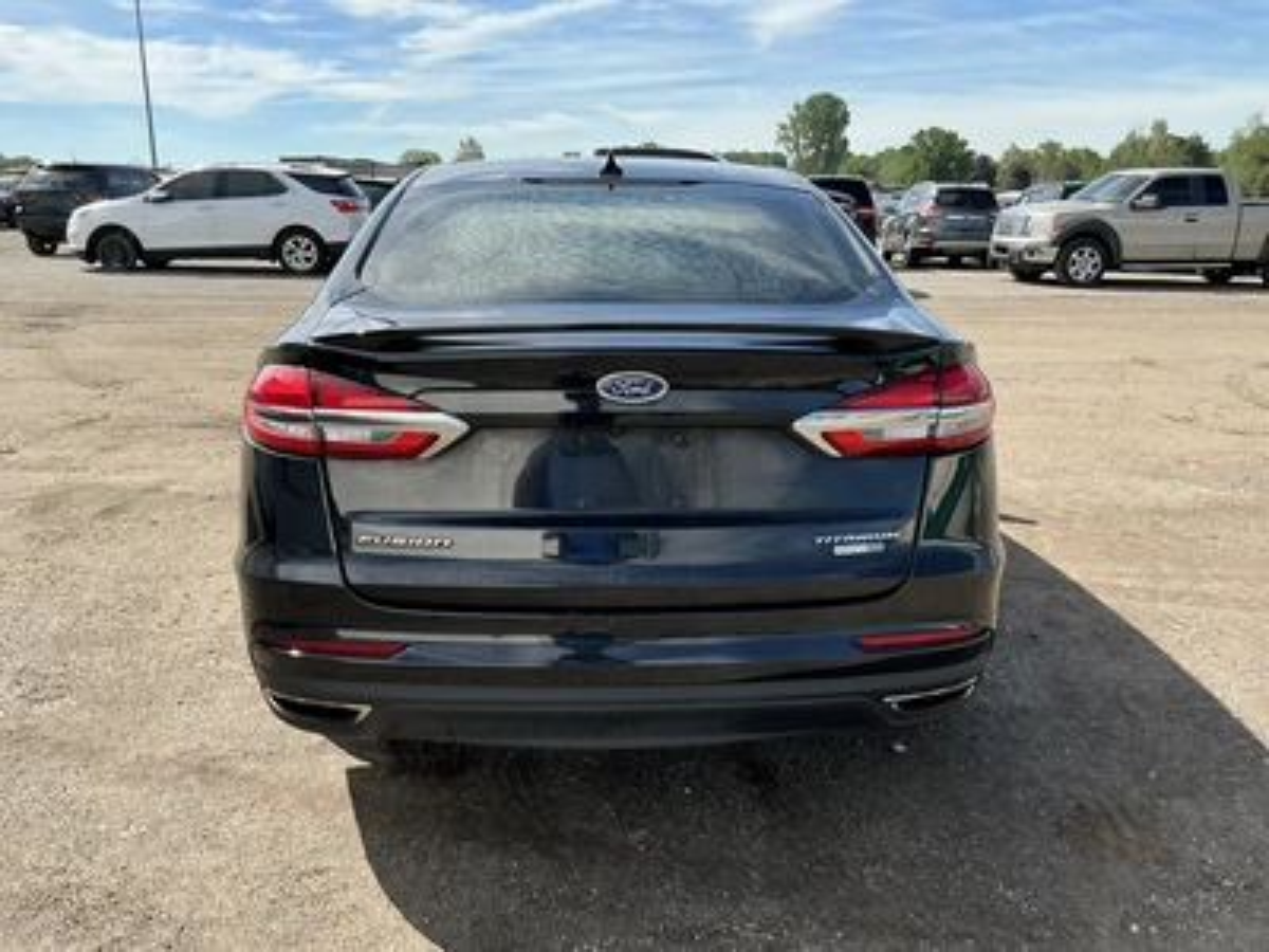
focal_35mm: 28
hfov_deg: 63.4
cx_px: 634
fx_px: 1026
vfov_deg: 49.7
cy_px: 476
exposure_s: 1/1098
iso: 25
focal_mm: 3
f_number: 1.8
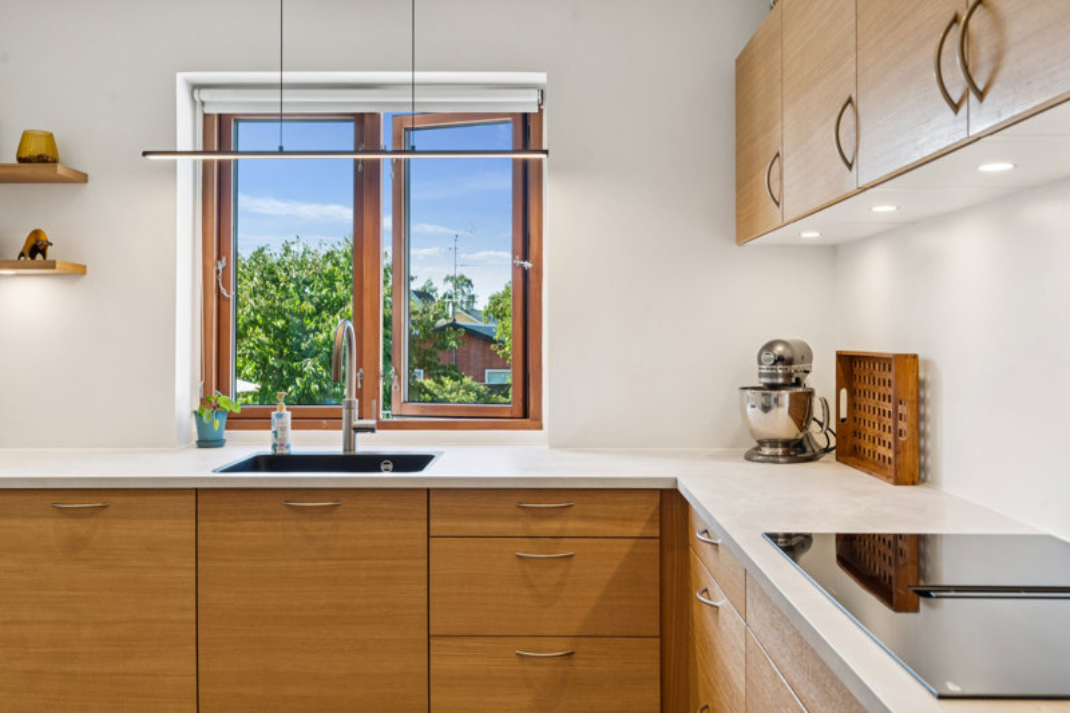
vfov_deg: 40.0
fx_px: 981
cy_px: 356
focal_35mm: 33
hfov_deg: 57.2
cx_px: 535
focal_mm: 33
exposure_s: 1/60
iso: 400
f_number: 8
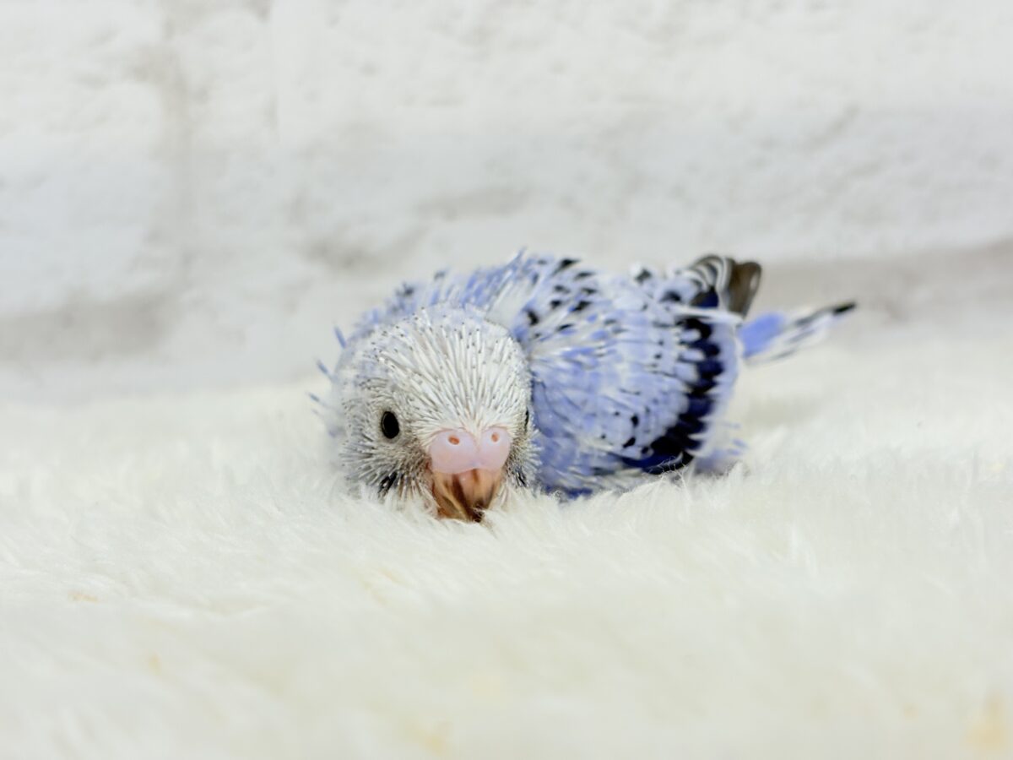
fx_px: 1522
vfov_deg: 28.0
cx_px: 506
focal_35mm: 52
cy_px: 380
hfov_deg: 36.8
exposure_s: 1/100
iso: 64
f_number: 1.6
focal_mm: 5.96
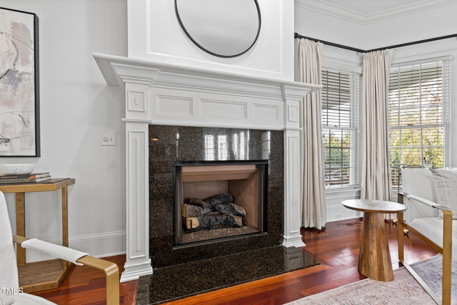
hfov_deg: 100.4
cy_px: 152
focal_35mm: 15
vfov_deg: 77.3
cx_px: 228
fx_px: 190
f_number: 8
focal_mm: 10
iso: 100
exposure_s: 1/2
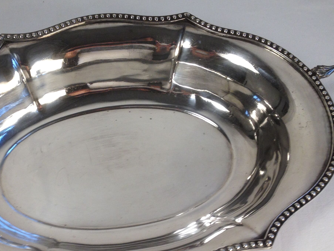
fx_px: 608
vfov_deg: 23.2
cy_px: 158
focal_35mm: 63
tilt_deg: -60.0
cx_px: 104
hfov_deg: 30.4
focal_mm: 4.28
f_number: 2.4
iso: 64
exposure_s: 1/40
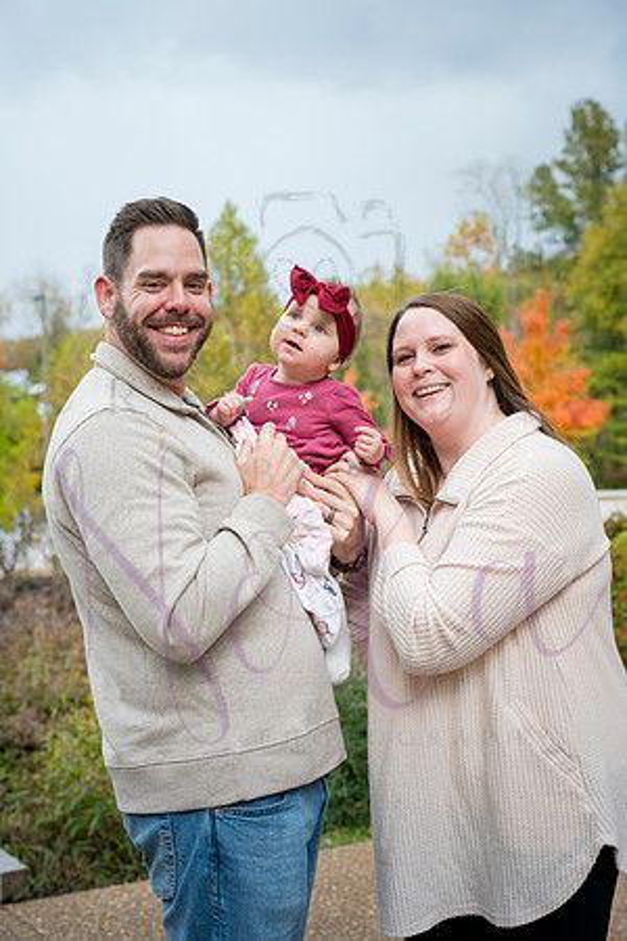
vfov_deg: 39.6
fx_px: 1306
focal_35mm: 50
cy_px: 470
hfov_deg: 27.0
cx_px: 314
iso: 400
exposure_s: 1/500
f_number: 4.5
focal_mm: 50
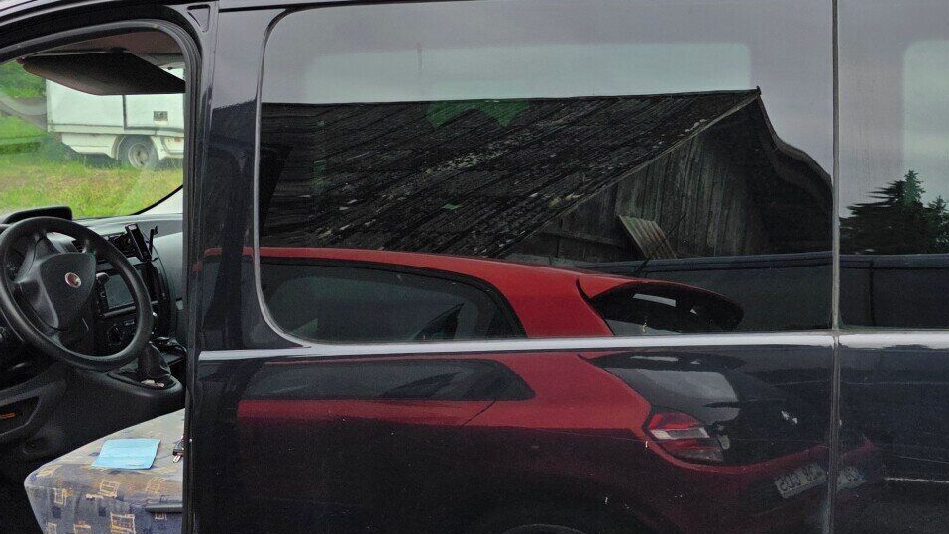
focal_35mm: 51
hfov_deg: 38.0
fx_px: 1283
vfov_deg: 23.4
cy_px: 194
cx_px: 848
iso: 25
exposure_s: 1/359
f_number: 1.7
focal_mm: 6.3
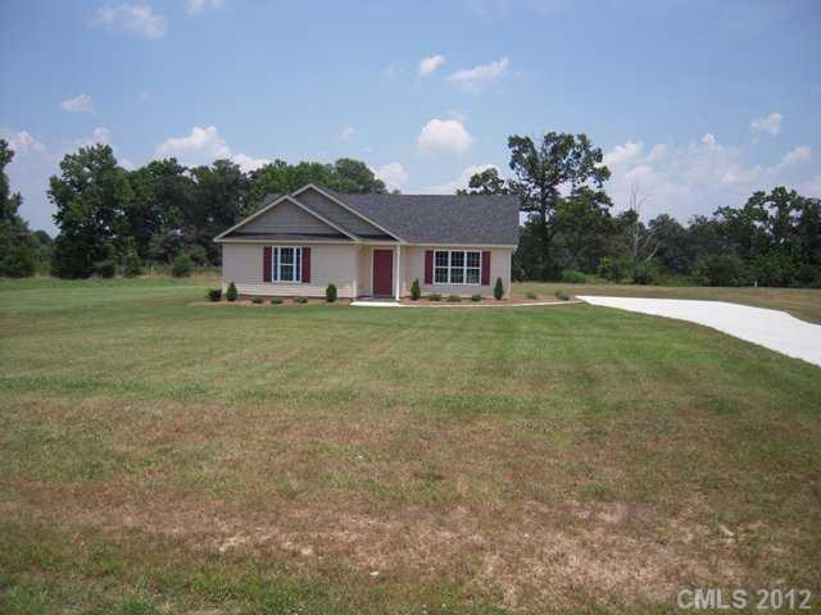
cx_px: 410
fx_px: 664
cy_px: 308
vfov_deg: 49.7
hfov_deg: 63.4
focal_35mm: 28
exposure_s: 1/400
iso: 100
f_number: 5.4
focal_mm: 5
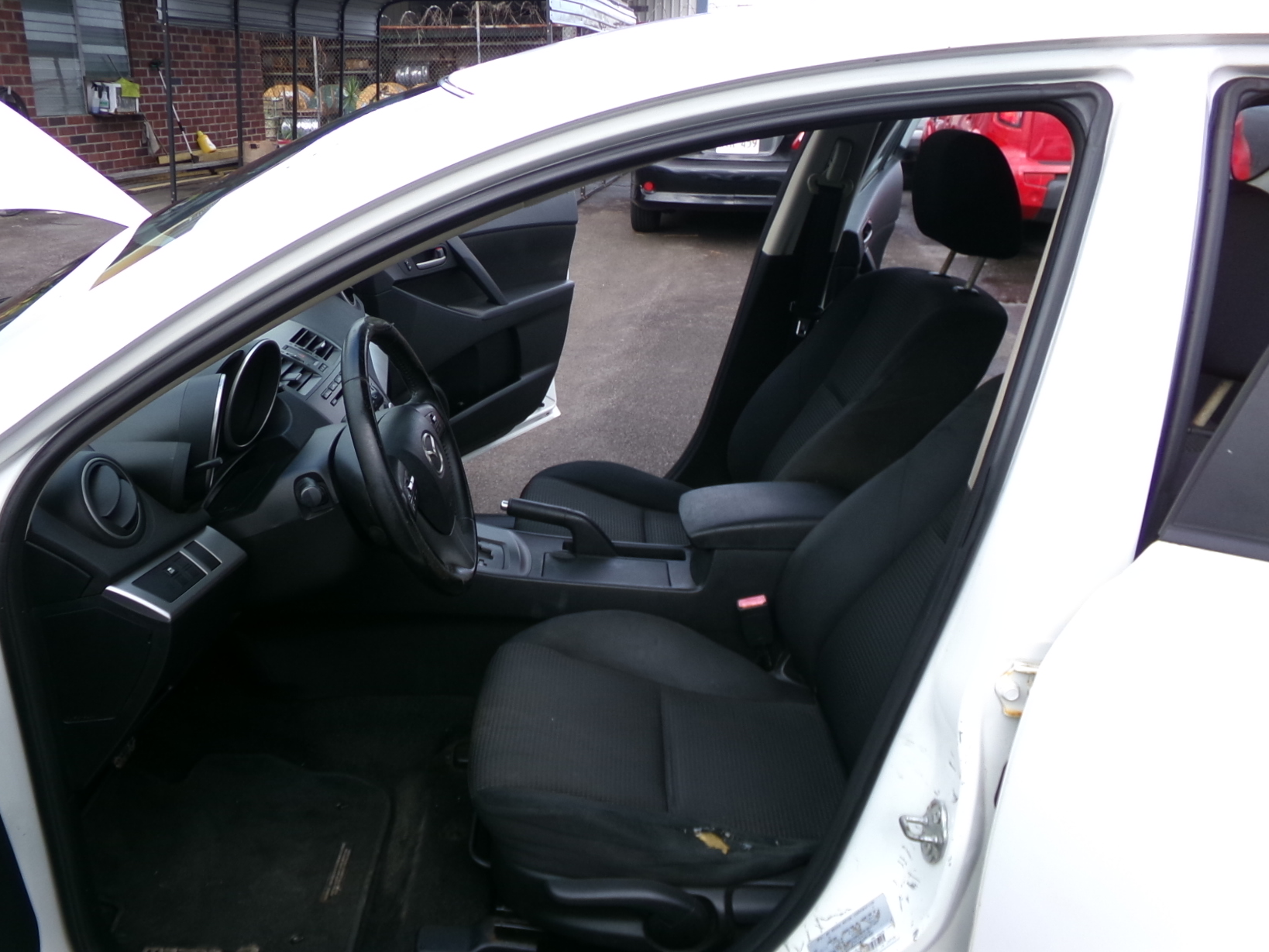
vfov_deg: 46.8
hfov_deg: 59.5
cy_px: 450
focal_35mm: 30
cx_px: 513
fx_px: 1100
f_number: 3.7
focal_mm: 4.3
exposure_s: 1/180
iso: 100
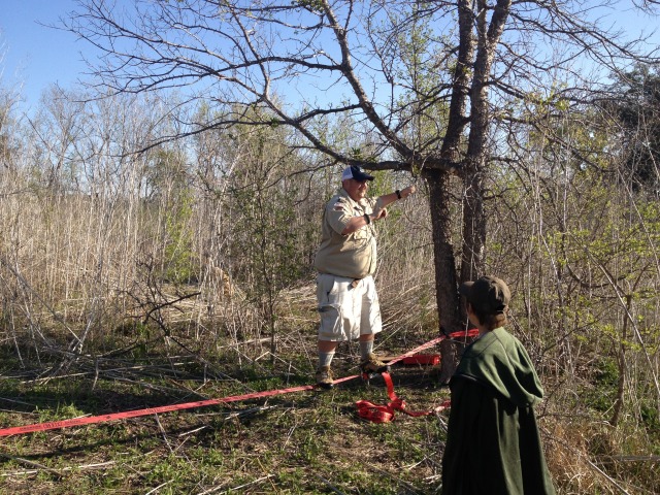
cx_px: 330
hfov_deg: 52.6
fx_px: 667
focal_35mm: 35
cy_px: 248
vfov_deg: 40.7
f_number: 2.4
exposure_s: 1/890
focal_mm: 4.28
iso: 50
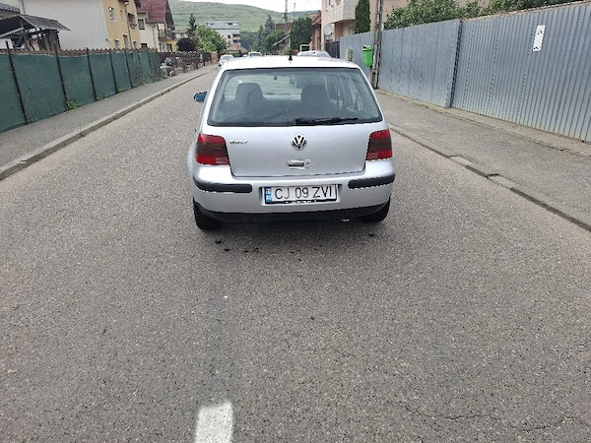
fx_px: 393
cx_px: 296
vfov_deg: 58.9
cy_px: 222
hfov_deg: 73.9
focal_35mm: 23
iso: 50
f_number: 1.8
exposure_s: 1/323
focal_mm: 5.54
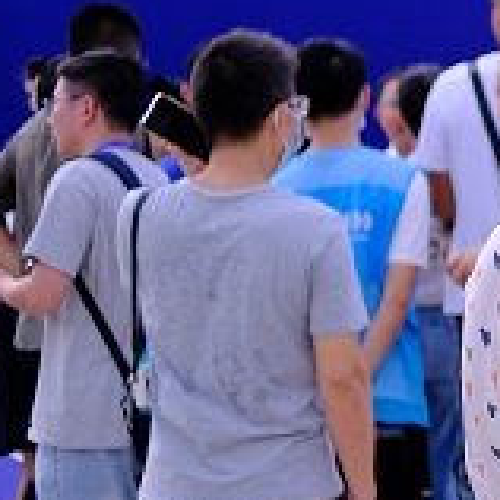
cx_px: 1016
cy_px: 95
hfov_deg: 8.3
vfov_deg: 8.7
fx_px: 3268
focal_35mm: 200
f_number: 2
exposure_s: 1/3500
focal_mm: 35
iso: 320
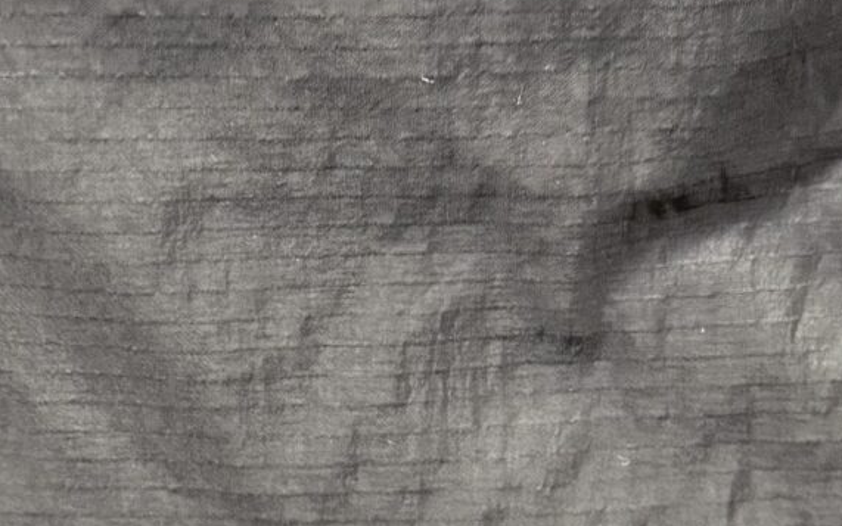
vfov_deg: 11.4
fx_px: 2616
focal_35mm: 114
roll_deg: +7.5
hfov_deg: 18.3
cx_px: 389
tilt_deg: -18.7
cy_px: -10
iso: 1000
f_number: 1.78
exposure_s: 1/33
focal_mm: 6.76
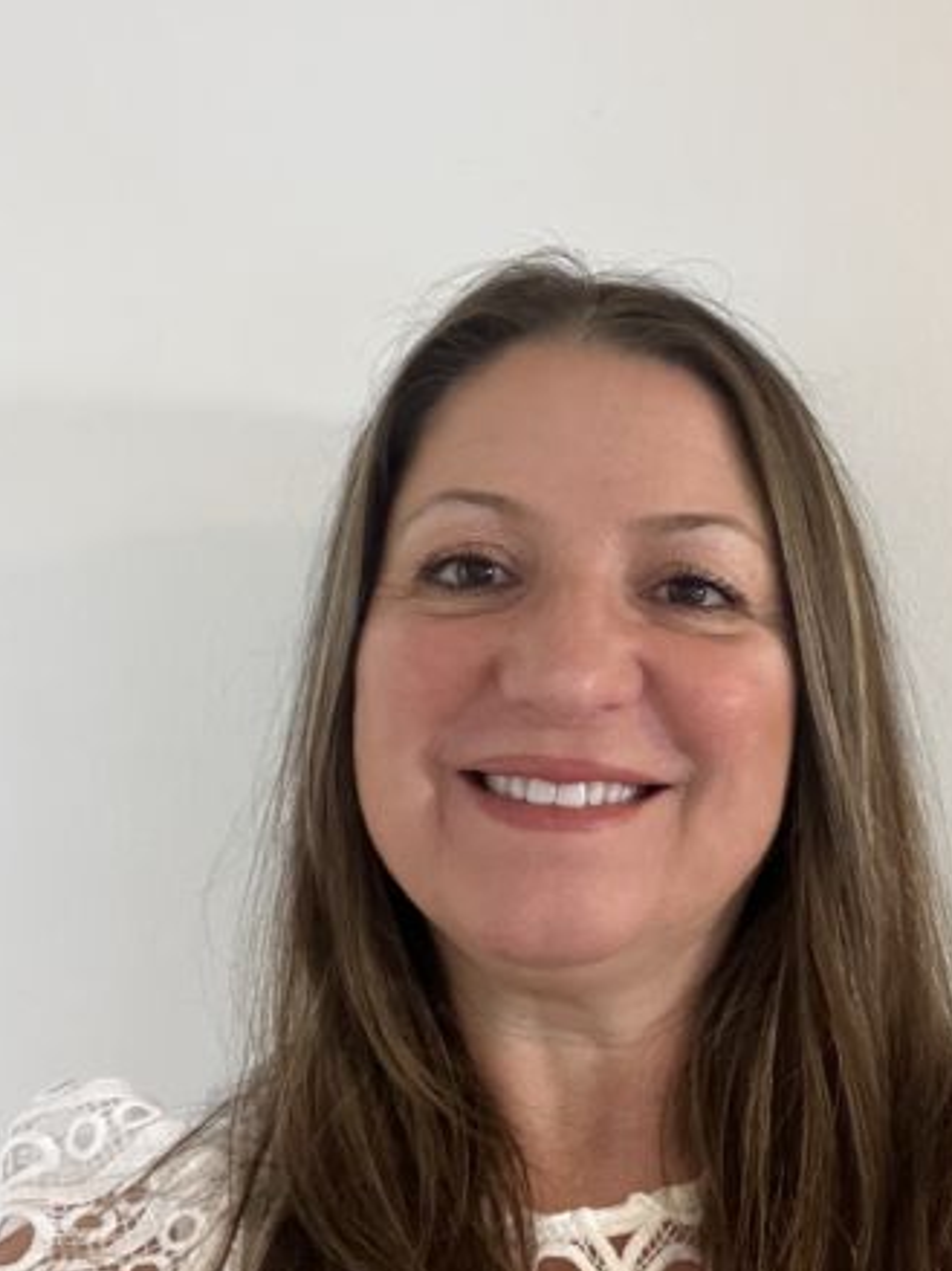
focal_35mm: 41
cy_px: 770
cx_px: 622
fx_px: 1504
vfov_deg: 45.5
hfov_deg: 34.8
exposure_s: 1/15
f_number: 2.2
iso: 800
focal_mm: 2.71
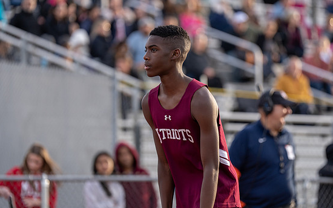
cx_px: 178
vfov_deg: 6.7
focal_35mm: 196
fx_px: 1779
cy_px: 94
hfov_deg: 10.7
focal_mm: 162
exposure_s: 1/1250
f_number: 2.8
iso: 320
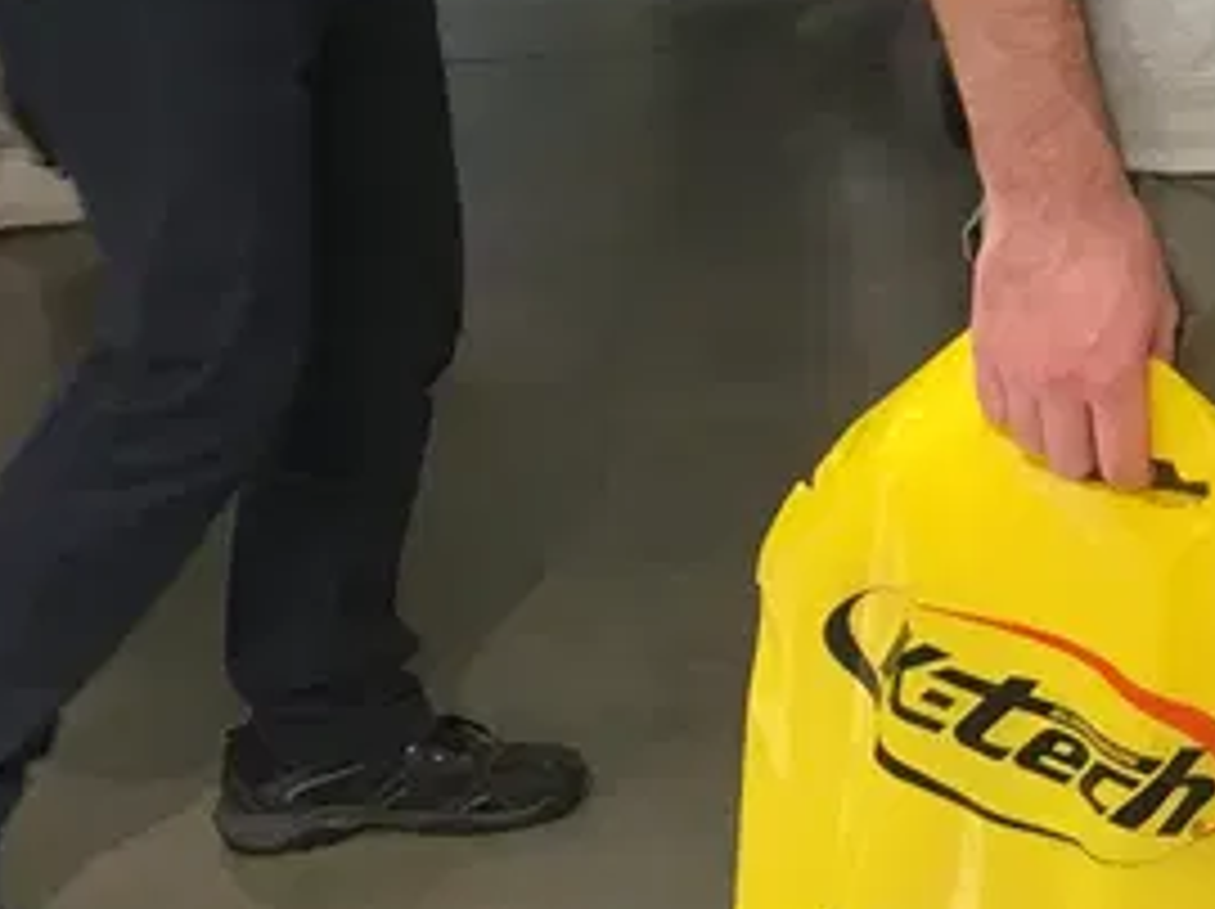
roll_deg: +0.2
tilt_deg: -11.6
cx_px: 2110
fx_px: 4524
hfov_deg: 13.8
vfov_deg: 11.3
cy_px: -166
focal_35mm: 129
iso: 40
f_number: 2.2
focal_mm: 4.15
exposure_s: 1/33
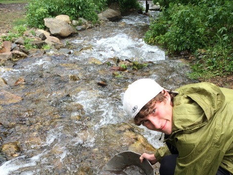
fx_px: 330
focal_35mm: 49
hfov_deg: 38.3
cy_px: 134
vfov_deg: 29.2
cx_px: 162
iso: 32
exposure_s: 1/255
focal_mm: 4.15
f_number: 2.2
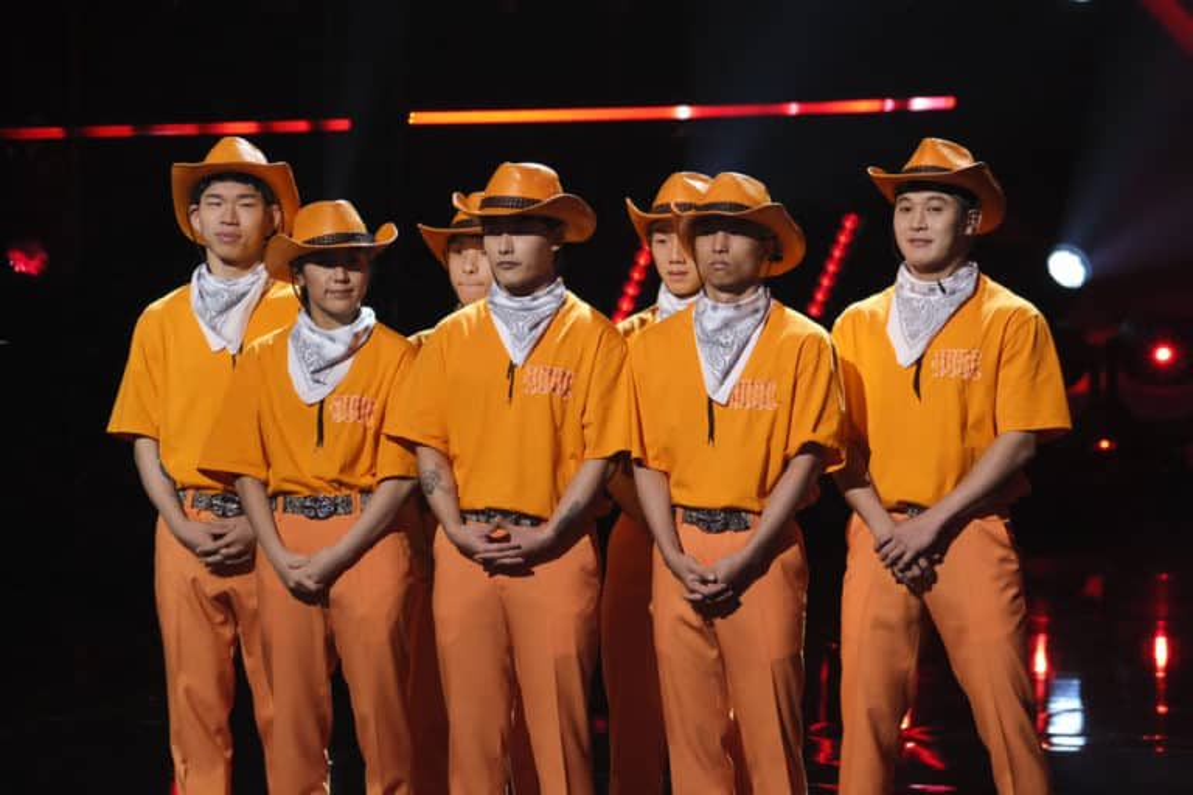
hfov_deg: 7.8
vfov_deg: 5.2
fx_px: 8781
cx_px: 596
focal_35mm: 265
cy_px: 398
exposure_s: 1/160
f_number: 5.6
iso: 6400
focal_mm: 176.7
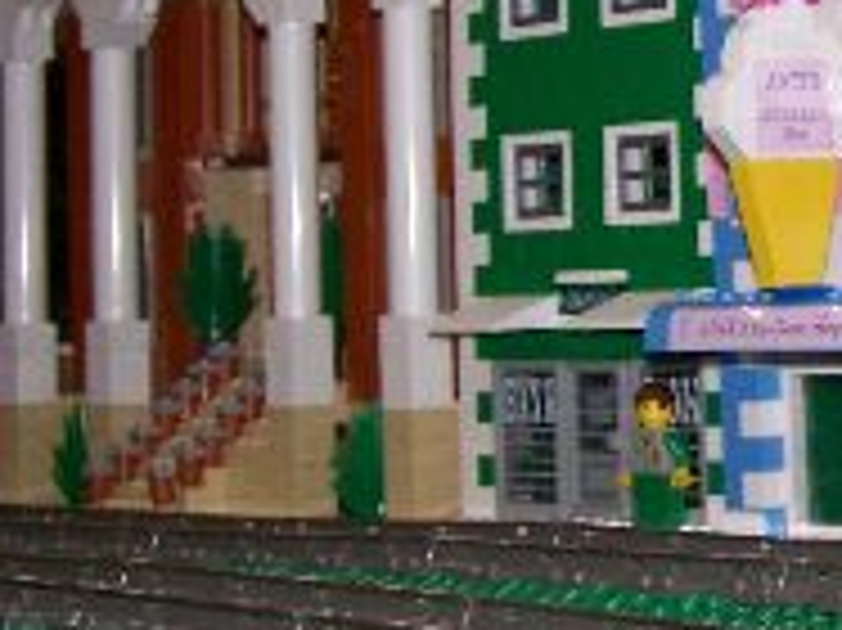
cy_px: 18
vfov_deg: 11.9
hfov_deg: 15.1
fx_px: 2990
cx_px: 1180
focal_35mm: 123
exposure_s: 1/60
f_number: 2.8
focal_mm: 6.7
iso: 140
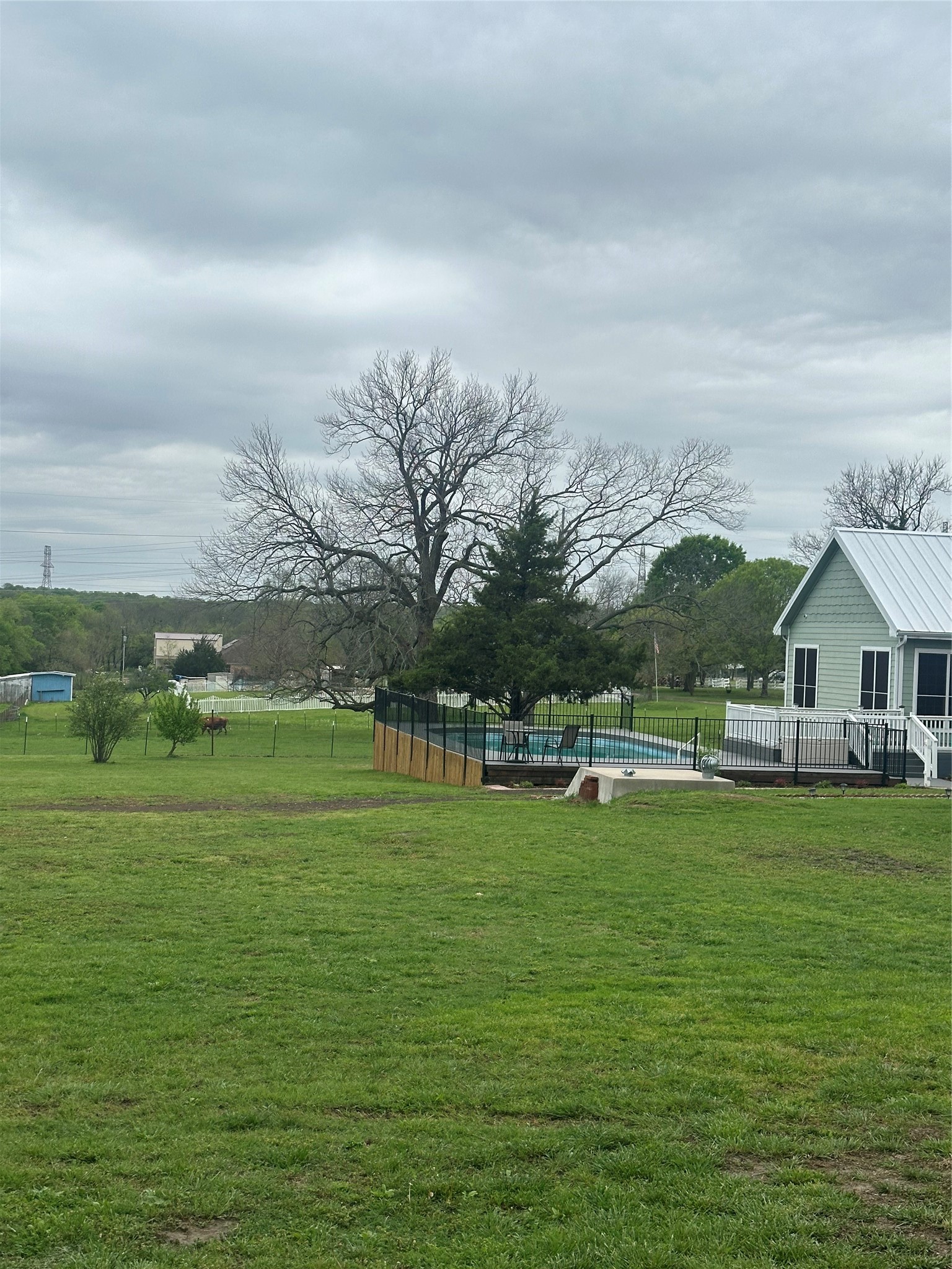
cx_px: 476
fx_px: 1760
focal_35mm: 48
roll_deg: -2.4
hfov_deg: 30.3
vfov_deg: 39.7
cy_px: 634
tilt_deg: -0.4
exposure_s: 1/1590
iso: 64
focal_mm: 6.86
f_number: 1.78
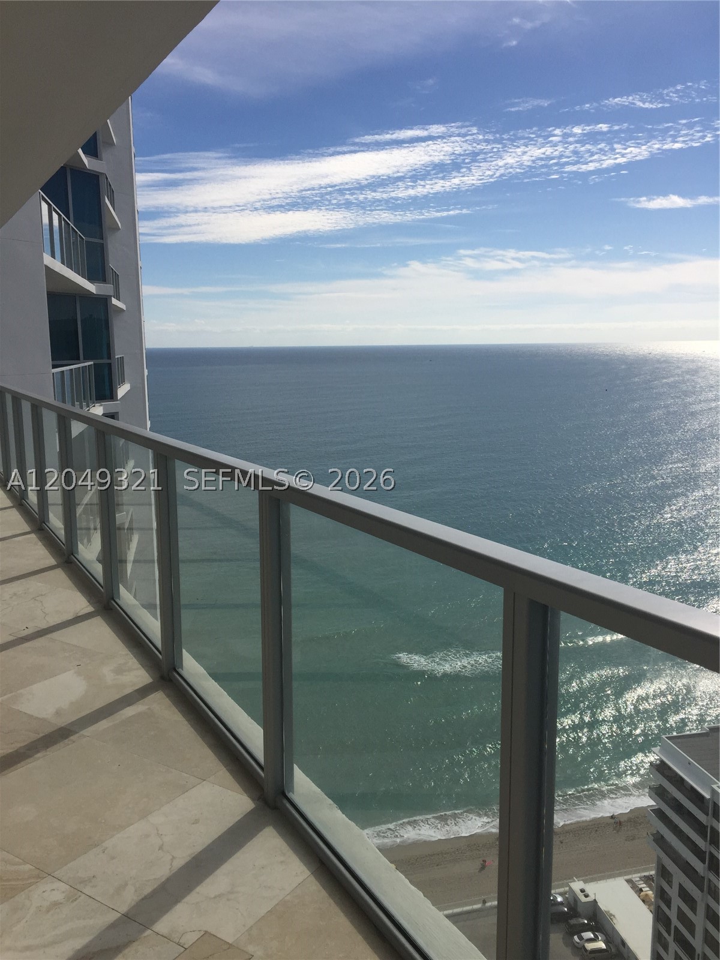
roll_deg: -0.1
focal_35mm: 29
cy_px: 480
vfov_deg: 61.7
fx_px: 804
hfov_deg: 48.2
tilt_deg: -9.5
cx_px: 360
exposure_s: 1/5650
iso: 32
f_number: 2.2
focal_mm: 4.15
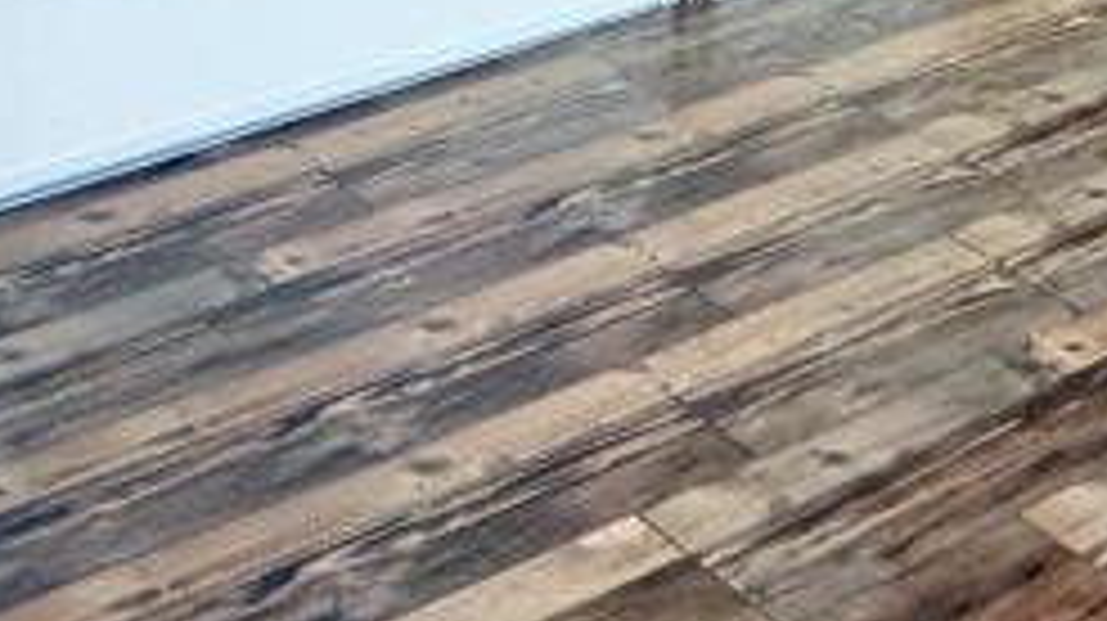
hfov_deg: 21.3
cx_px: 1336
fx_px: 2728
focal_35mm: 93
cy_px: -988
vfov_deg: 10.6
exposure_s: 1/60
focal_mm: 2.22
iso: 250
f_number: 2.2
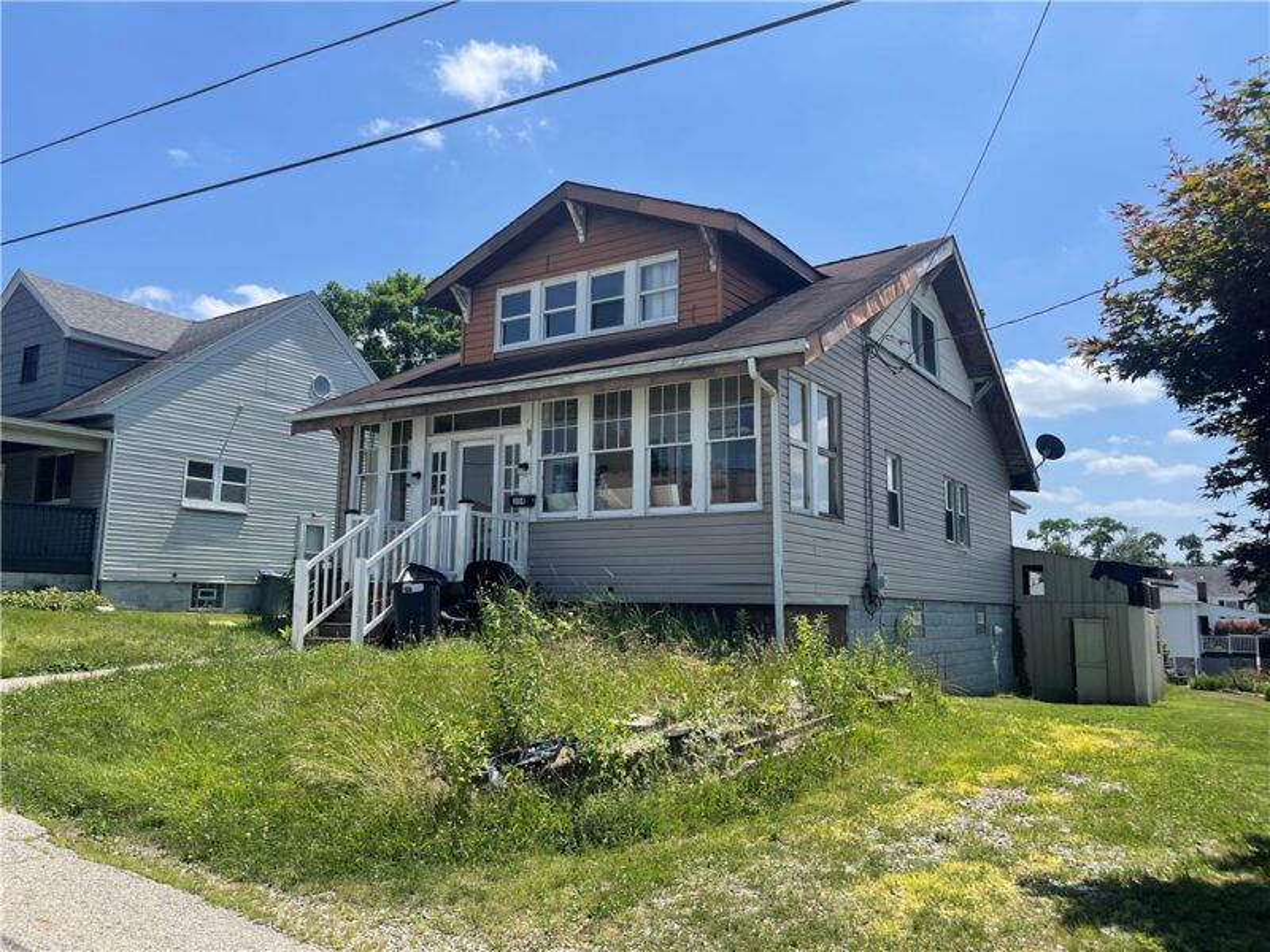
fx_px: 917
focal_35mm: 25
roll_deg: +0.0
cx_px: 635
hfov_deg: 69.4
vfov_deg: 54.9
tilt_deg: +7.5
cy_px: 476
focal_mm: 5.1
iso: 32
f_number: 1.6
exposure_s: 1/2857
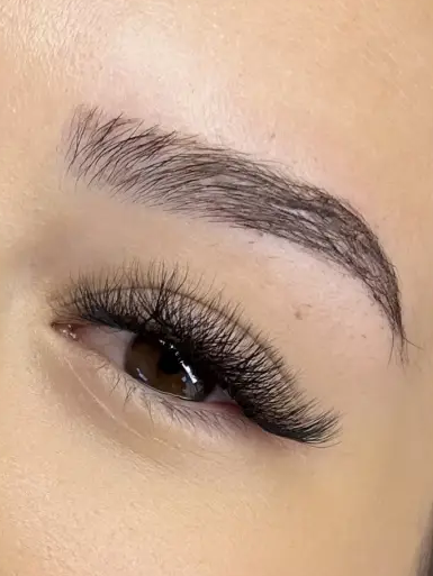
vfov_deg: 65.3
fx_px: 450
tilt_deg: -76.5
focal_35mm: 27
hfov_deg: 51.4
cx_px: 217
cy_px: 291
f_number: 1.5
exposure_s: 1/197
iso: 40
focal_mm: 5.7
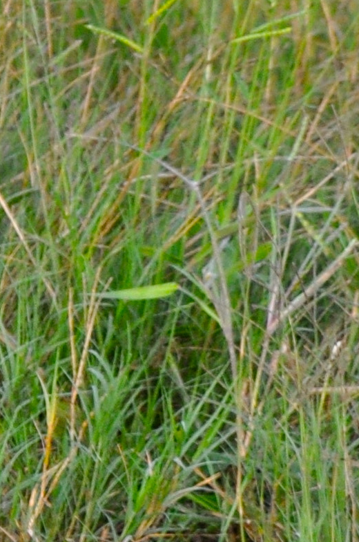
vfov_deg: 1.1
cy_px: 449
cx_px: -531
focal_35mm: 1888
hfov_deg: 0.7
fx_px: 28339
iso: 640
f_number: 5.3
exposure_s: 1/40
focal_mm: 230
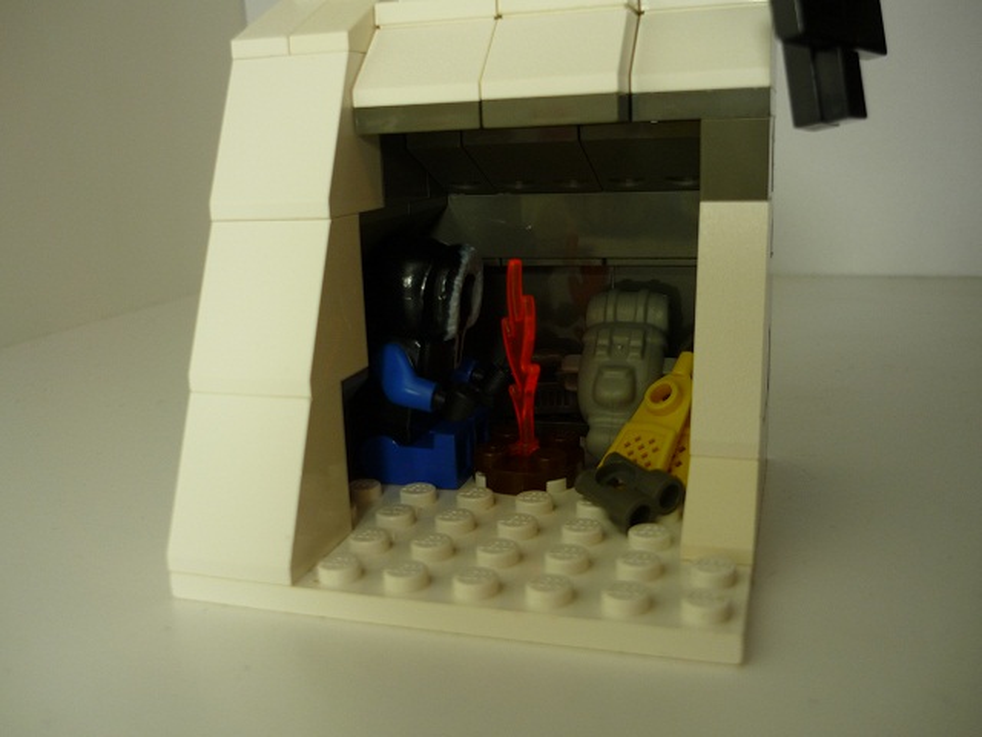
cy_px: 368
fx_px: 936
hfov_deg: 55.4
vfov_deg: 42.9
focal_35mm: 33
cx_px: 491
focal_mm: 5.5
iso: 100
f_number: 2.8
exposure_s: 1/100
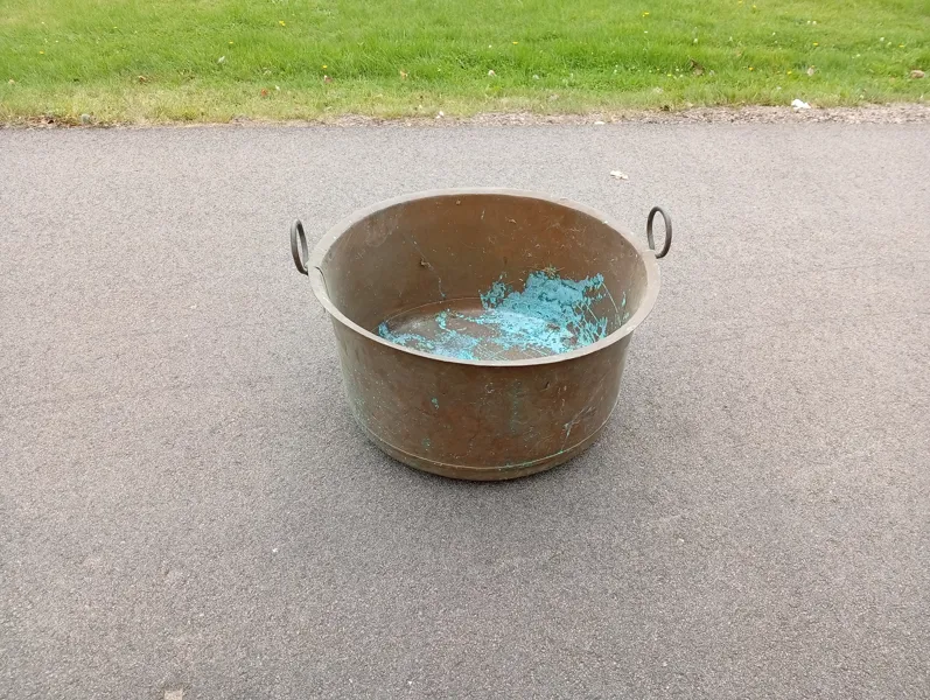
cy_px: 350
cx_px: 465
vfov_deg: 51.5
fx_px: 726
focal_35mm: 27
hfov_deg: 65.3
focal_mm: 3.98
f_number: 1.8
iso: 60
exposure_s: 1/100
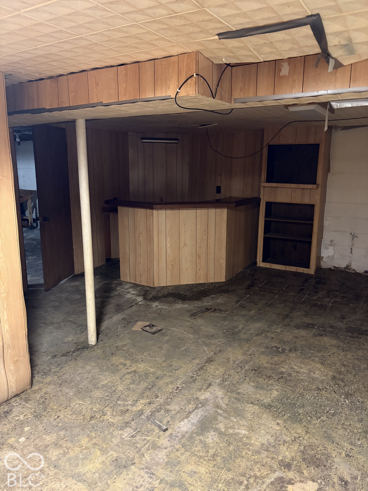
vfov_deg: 67.3
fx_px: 369
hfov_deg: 53.1
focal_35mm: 26
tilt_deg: -12.7
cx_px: 184
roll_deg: -0.2
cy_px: 246
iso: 800
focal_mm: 5.96
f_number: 1.6
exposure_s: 1/30
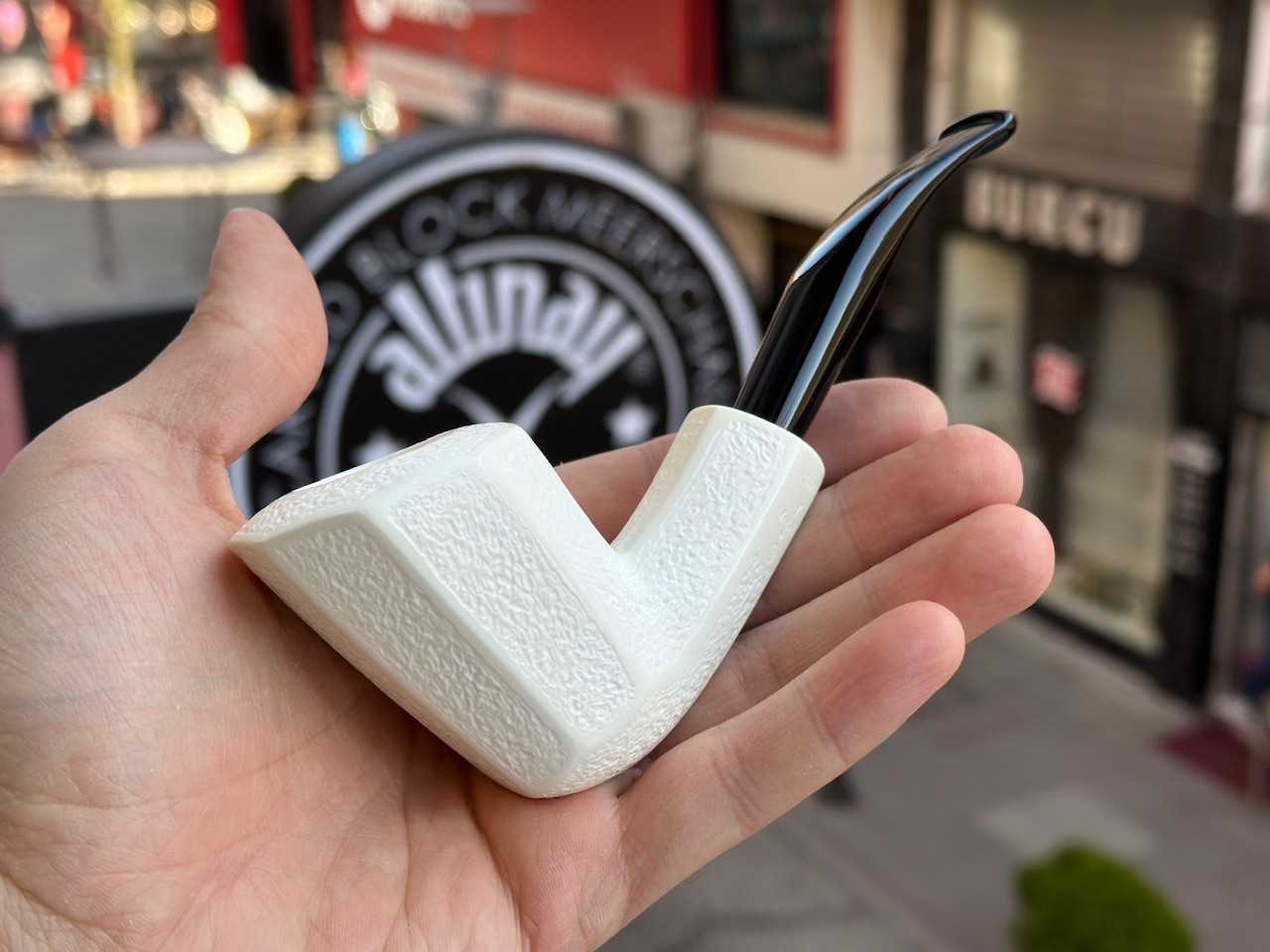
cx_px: 635
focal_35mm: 48
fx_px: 1761
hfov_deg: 39.7
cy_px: 476
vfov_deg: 30.3
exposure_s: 1/767
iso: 64
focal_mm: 6.86
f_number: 1.78
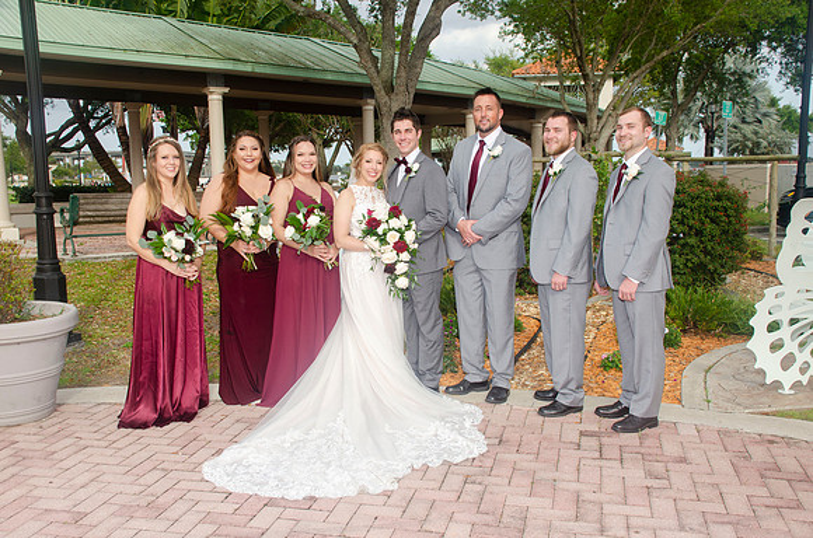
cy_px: 269
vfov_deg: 39.8
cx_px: 406
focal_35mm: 33
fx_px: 744
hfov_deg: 57.3
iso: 100
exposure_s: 1/250
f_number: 7.1
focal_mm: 22
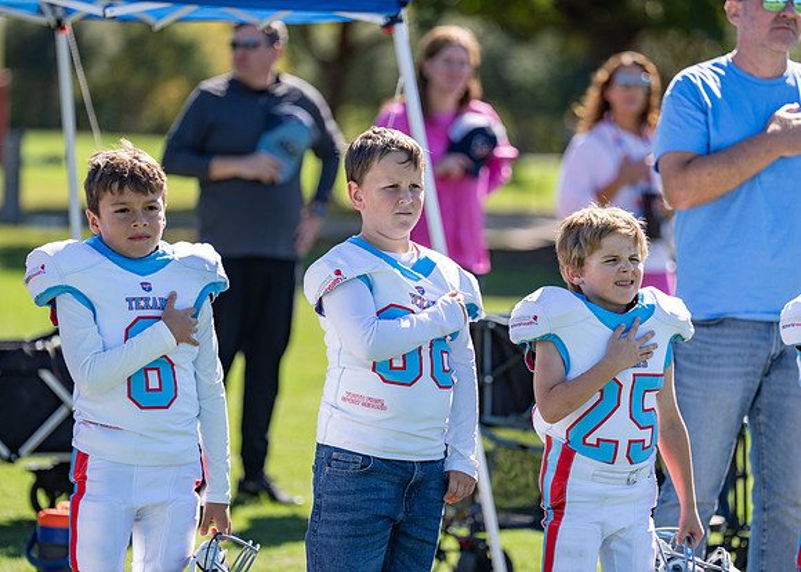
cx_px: 406
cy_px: 307
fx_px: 4223
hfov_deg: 10.8
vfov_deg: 7.7
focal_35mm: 186
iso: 125
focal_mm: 160
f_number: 2.8
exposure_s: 1/1000
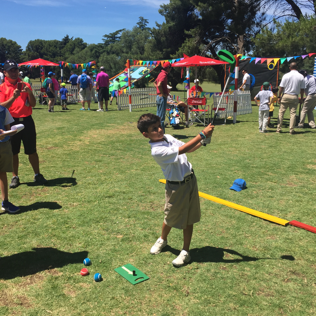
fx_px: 361
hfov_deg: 47.2
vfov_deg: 47.2
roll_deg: -0.9
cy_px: 160
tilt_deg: -11.8
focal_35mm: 35
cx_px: 152
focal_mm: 4.15
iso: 32
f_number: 2.2
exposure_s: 1/2083
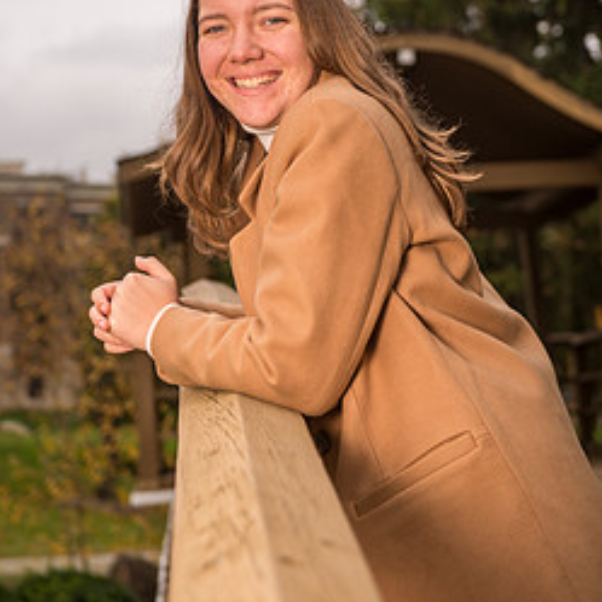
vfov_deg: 19.3
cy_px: 114
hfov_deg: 19.5
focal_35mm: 89
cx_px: 293
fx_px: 1751
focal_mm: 58
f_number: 2.8
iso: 100
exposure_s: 1/250
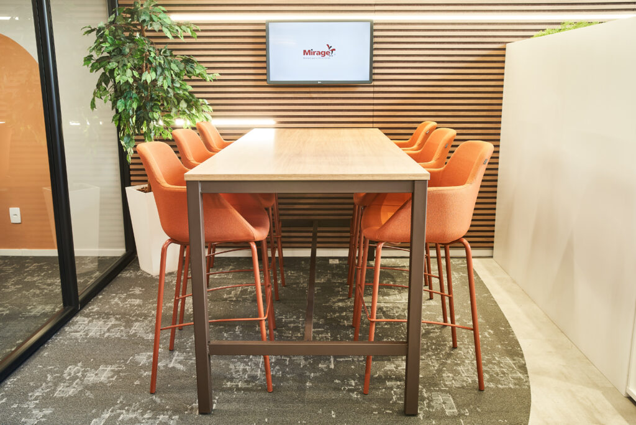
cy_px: 212
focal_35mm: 33
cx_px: 318
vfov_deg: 40.0
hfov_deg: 57.2
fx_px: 583
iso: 200
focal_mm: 33
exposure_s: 1/1.59
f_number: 7.1
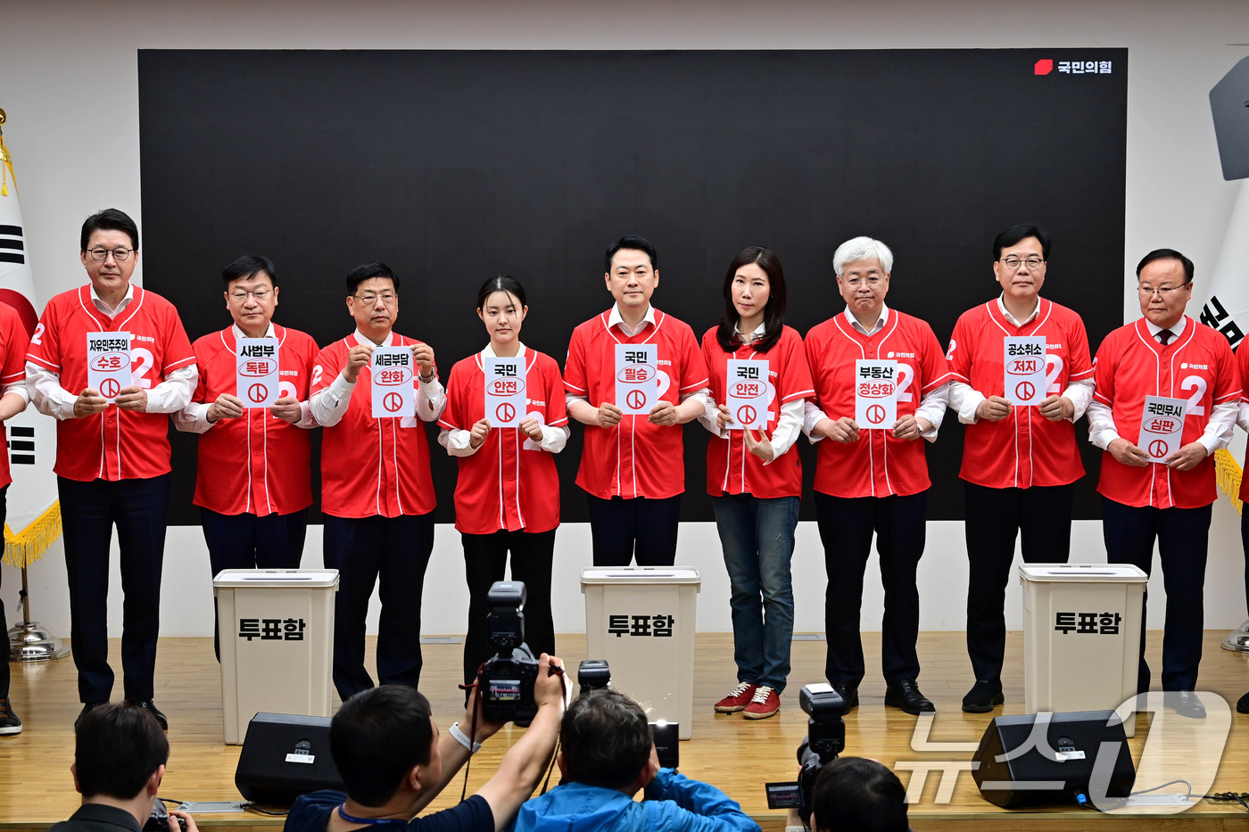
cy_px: 416
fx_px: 2775
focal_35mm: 80
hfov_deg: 25.4
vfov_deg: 17.1
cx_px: 624
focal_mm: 80
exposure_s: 1/250
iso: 1000
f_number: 7.1
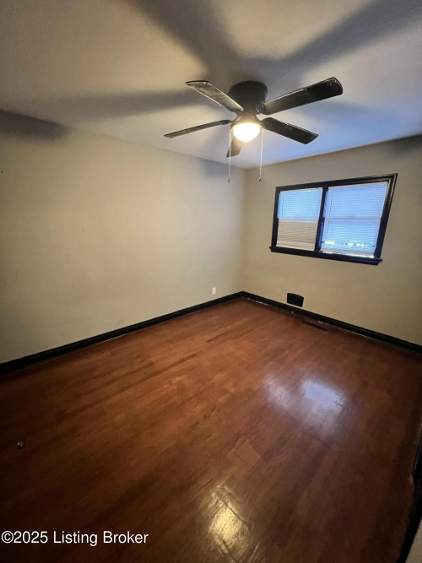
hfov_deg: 89.9
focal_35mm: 13
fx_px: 211
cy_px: 282
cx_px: 211
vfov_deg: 106.2
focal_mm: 1.57
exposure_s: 1/40
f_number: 1.8
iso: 1000
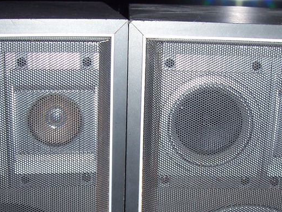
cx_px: 140
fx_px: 538
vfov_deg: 21.8
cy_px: 187
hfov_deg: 29.4
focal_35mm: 66
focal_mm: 5.6
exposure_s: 1/60
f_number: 2.7
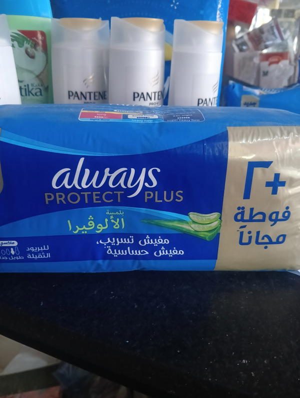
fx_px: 300
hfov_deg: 53.2
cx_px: 150
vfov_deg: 67.2
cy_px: 199
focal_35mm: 26
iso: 1600
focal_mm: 4.05
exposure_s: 1/16.7
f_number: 1.8
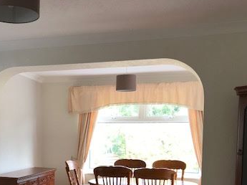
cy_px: 166
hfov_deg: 36.0
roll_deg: -0.7
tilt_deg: -2.4
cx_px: 59
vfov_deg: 27.0
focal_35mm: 52
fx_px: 371
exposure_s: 1/50
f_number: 1.8
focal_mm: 3.99
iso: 32
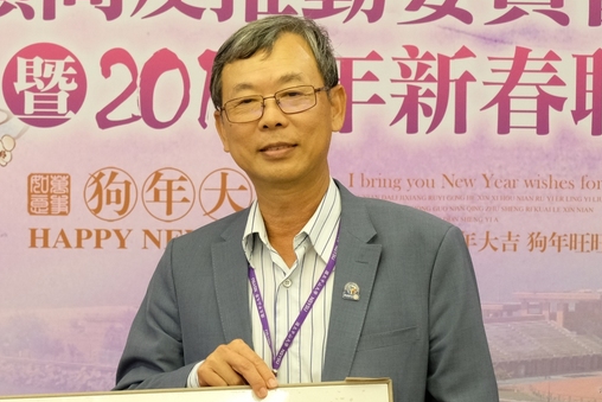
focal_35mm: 177
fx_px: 2960
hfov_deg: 11.6
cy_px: 256
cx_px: 128
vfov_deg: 7.8
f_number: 4.5
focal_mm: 50
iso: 1600
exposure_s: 1/30
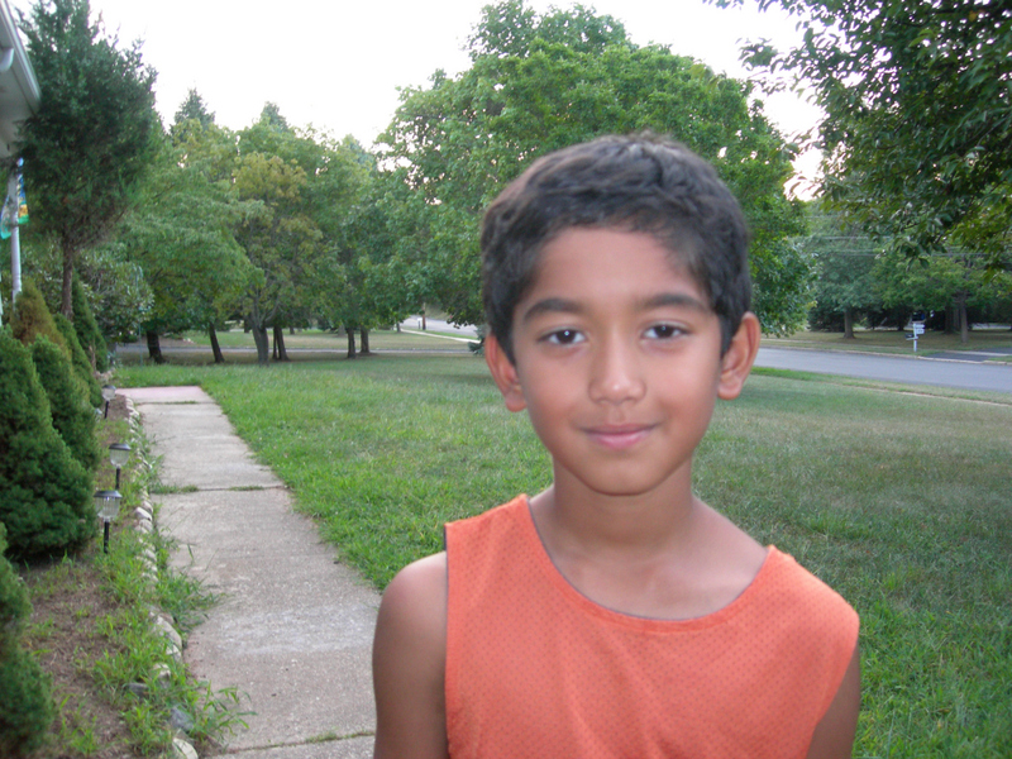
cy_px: 380
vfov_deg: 37.7
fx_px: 1111
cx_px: 506
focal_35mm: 38
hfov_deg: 49.0
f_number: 2.8
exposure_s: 1/15
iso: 200
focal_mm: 7.8
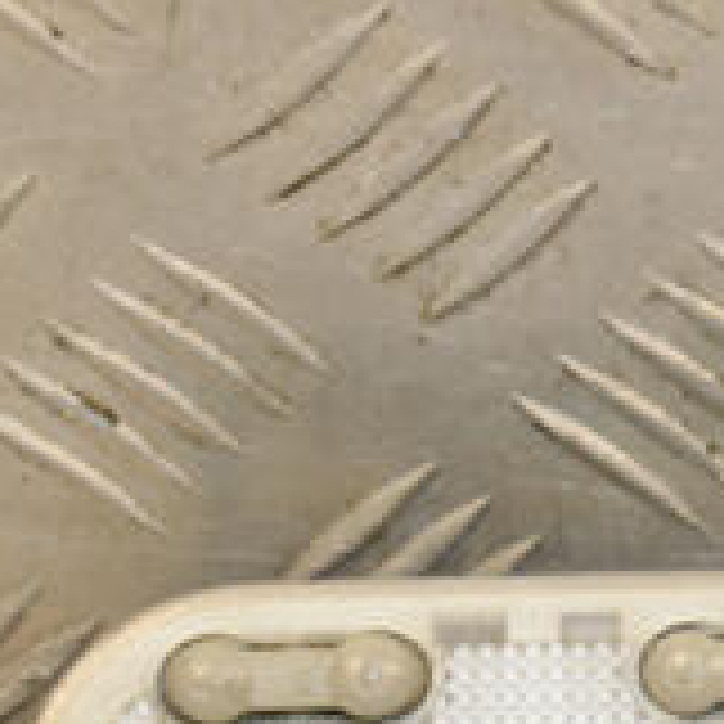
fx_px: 7880
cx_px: 868
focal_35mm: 333
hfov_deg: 5.2
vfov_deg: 5.3
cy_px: 571
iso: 800
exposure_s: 1/200
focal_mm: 70
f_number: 9
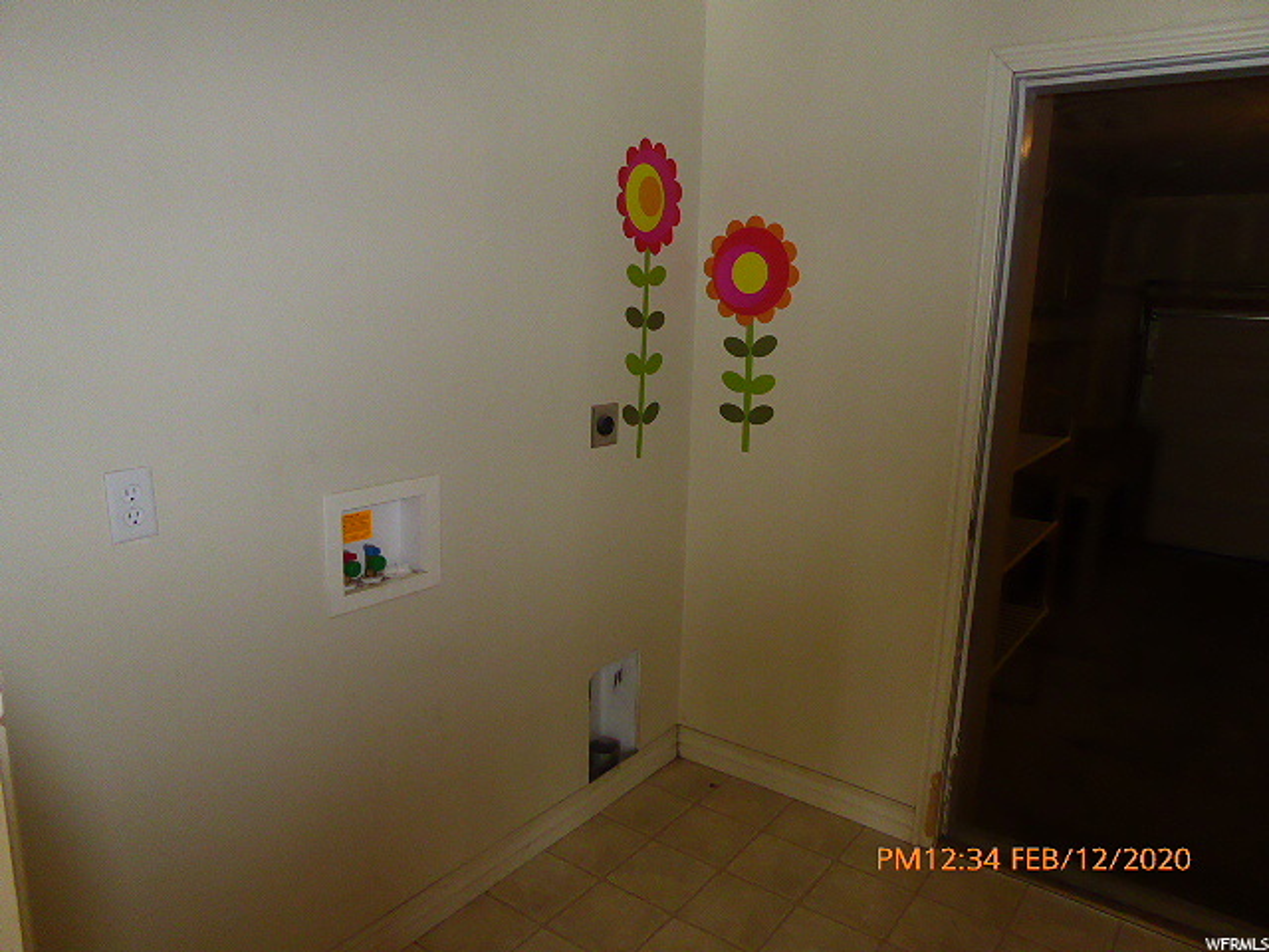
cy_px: 476
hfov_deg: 69.4
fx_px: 916
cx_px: 634
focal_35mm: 25
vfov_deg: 54.9
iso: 800
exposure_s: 1/250
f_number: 3.3
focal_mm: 4.3
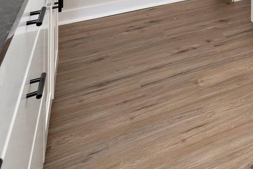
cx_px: 377
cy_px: -117
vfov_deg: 20.7
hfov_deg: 27.6
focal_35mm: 50
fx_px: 351
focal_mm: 14
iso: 640
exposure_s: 1/60
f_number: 11
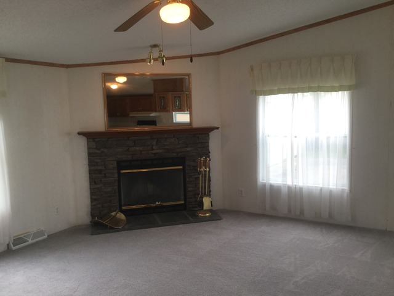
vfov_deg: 45.4
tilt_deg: -4.4
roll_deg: +1.1
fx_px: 353
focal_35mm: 31
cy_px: 148
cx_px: 197
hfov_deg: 58.4
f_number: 2.4
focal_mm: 3.3
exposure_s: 1/60
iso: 32
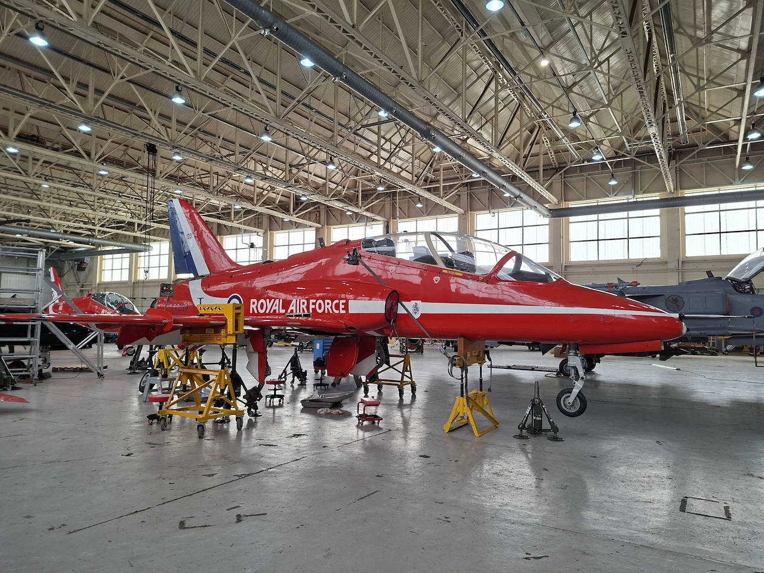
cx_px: 382
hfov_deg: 73.9
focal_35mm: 23
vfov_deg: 58.9
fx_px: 508
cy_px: 286
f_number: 1.8
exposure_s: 1/120
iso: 50
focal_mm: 5.54
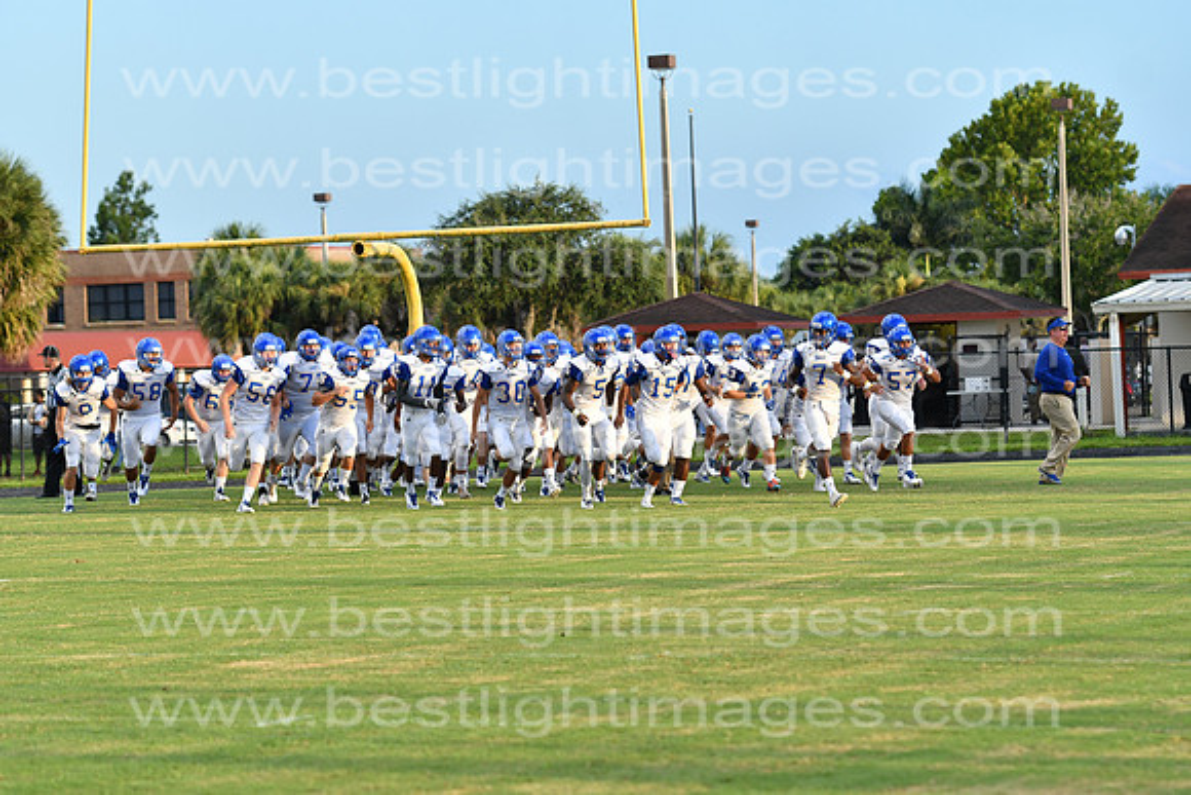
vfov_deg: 8.3
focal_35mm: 165
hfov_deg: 12.4
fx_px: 5460
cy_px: 398
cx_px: 596
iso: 400
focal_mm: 110
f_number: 4
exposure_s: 1/1250
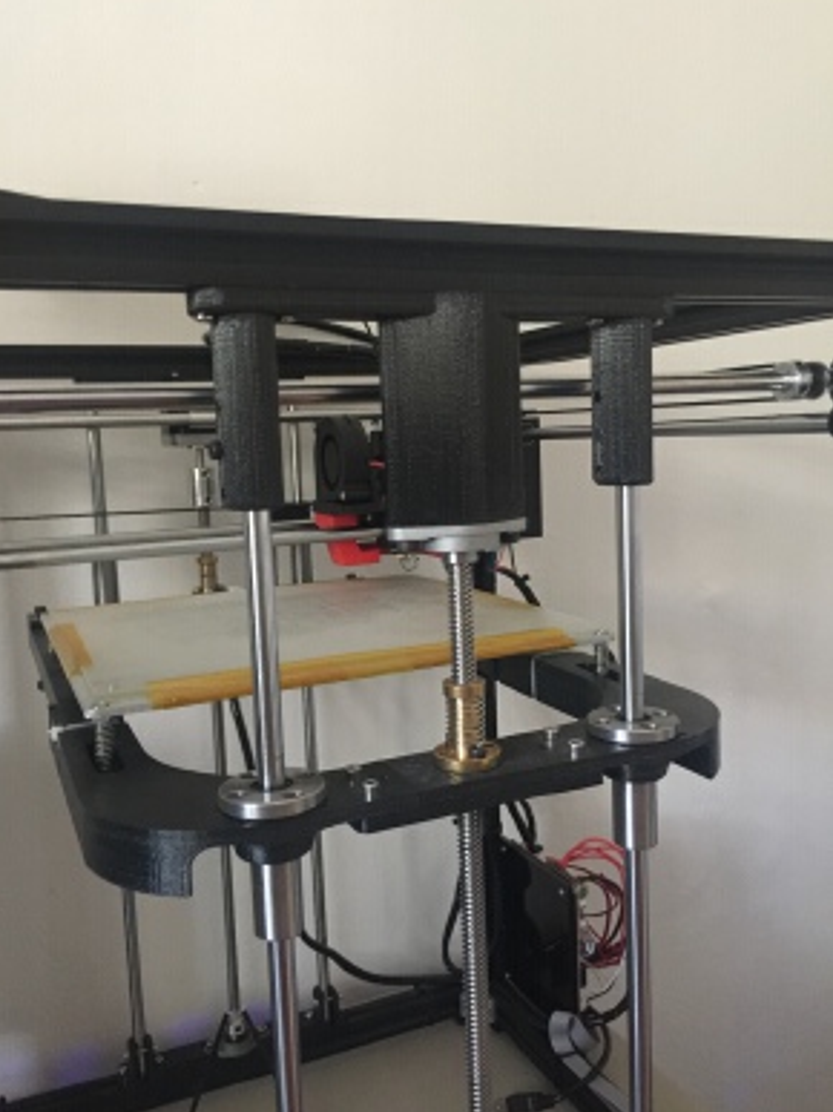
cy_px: 543
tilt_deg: -5.8
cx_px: 408
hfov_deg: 46.8
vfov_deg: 60.0
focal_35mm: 30
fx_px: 963
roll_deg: +1.8
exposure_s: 1/8
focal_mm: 4.15
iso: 160
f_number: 2.2
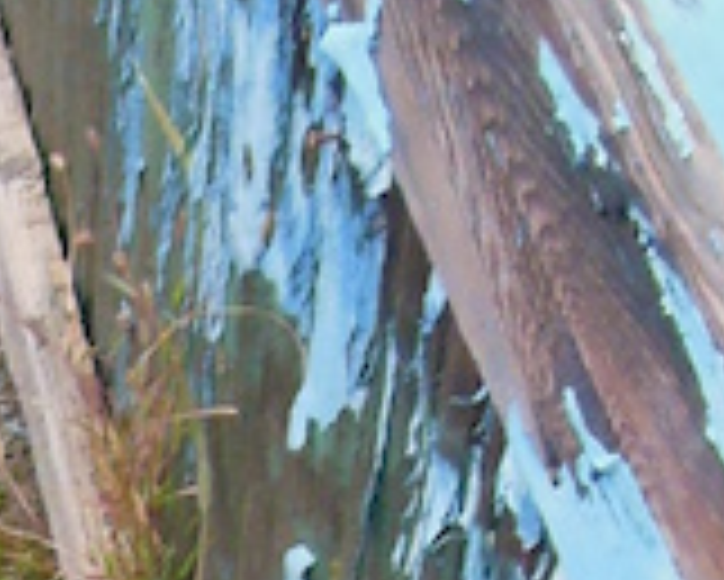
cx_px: -558
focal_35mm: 155
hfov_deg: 11.6
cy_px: 1218
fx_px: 3323
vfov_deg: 9.3
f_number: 3.2
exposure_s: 1/200
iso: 400
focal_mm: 4.5
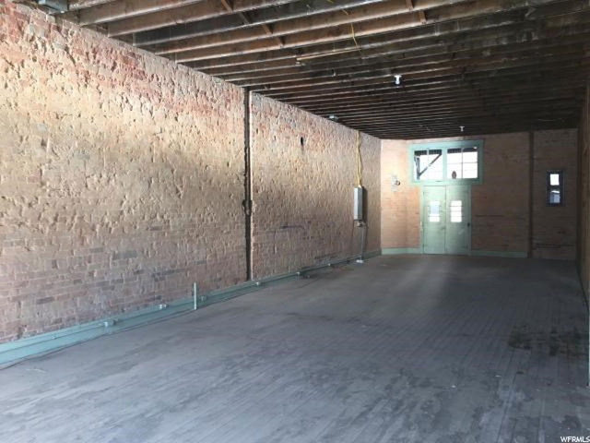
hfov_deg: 61.7
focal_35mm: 29
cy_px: 222
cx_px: 295
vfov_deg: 48.2
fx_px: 494
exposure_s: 1/60
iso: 25
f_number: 2.2
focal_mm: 4.15
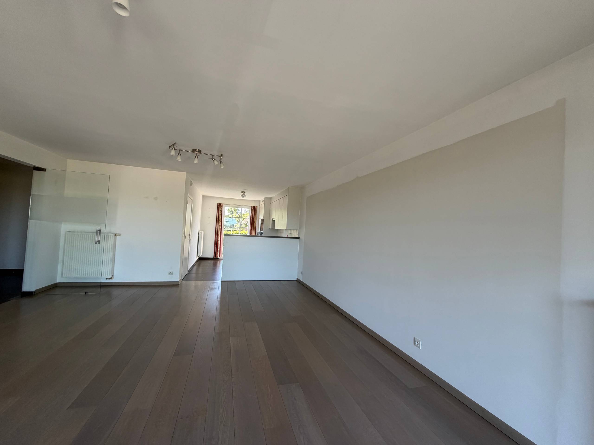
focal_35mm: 14
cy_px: 222
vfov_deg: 85.7
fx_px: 240
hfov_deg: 102.1
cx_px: 297
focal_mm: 2.22
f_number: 2.2
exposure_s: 1/121
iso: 160
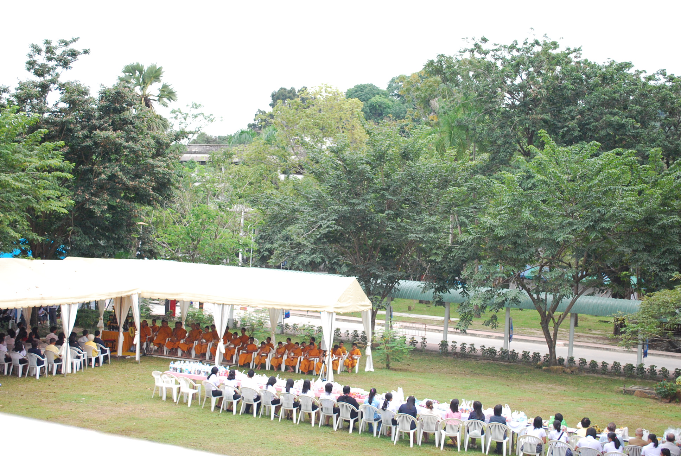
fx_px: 909
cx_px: 340
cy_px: 228
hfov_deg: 41.1
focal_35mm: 48
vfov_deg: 28.2
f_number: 4.8
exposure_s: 1/200
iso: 800
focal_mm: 32
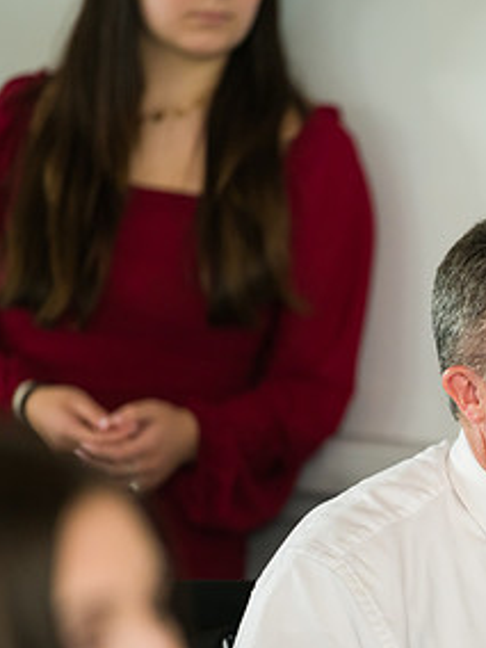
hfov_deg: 3.9
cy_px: 416
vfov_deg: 5.2
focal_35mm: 383
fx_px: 7170
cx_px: 625
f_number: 3.2
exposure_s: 1/200
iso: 800
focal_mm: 195
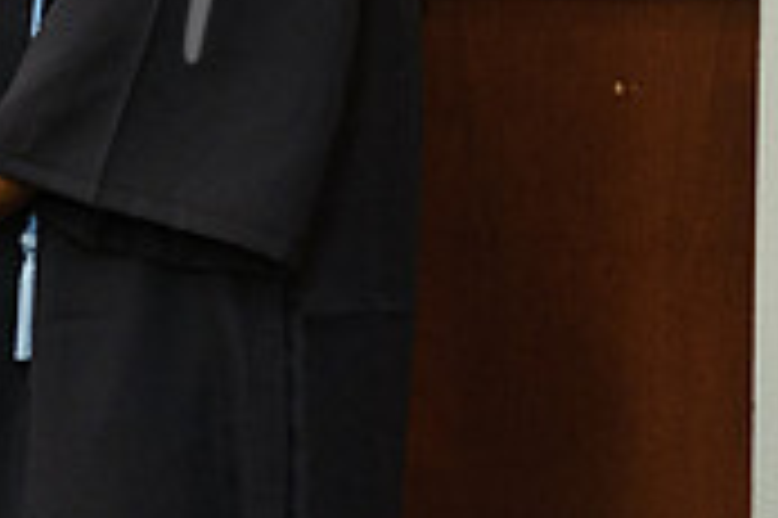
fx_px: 10277
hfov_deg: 4.3
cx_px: -351
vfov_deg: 2.9
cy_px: -245
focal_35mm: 476
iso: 1600
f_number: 2.8
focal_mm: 94.5
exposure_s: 1/30
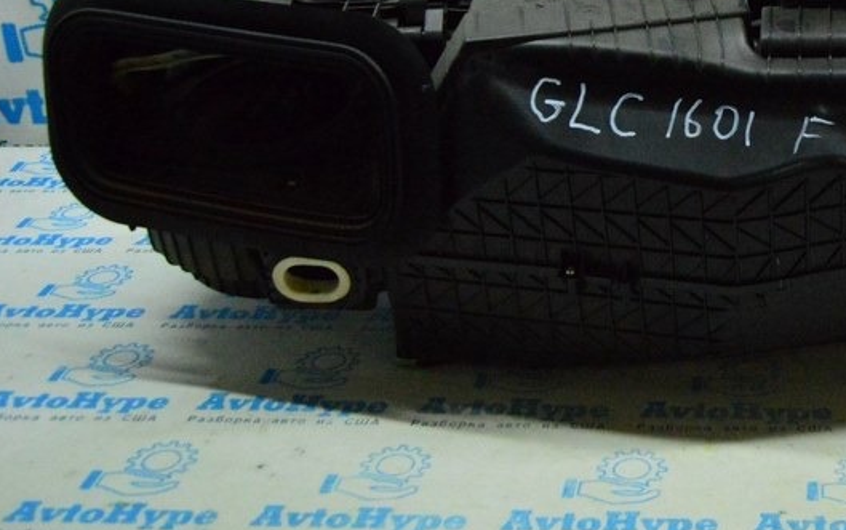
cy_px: 95
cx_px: 755
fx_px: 1499
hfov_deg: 30.2
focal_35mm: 65
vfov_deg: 19.8
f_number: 3.8
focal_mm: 22
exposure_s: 1/1000
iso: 6400
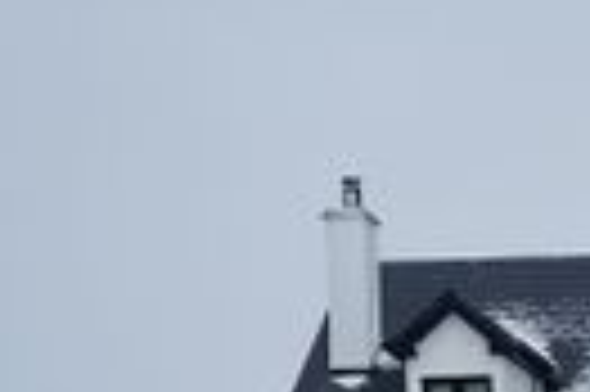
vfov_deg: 10.6
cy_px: 626
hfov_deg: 15.6
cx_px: 811
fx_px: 2030
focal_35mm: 124
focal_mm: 4.2
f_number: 1.7
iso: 50
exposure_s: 1/2064
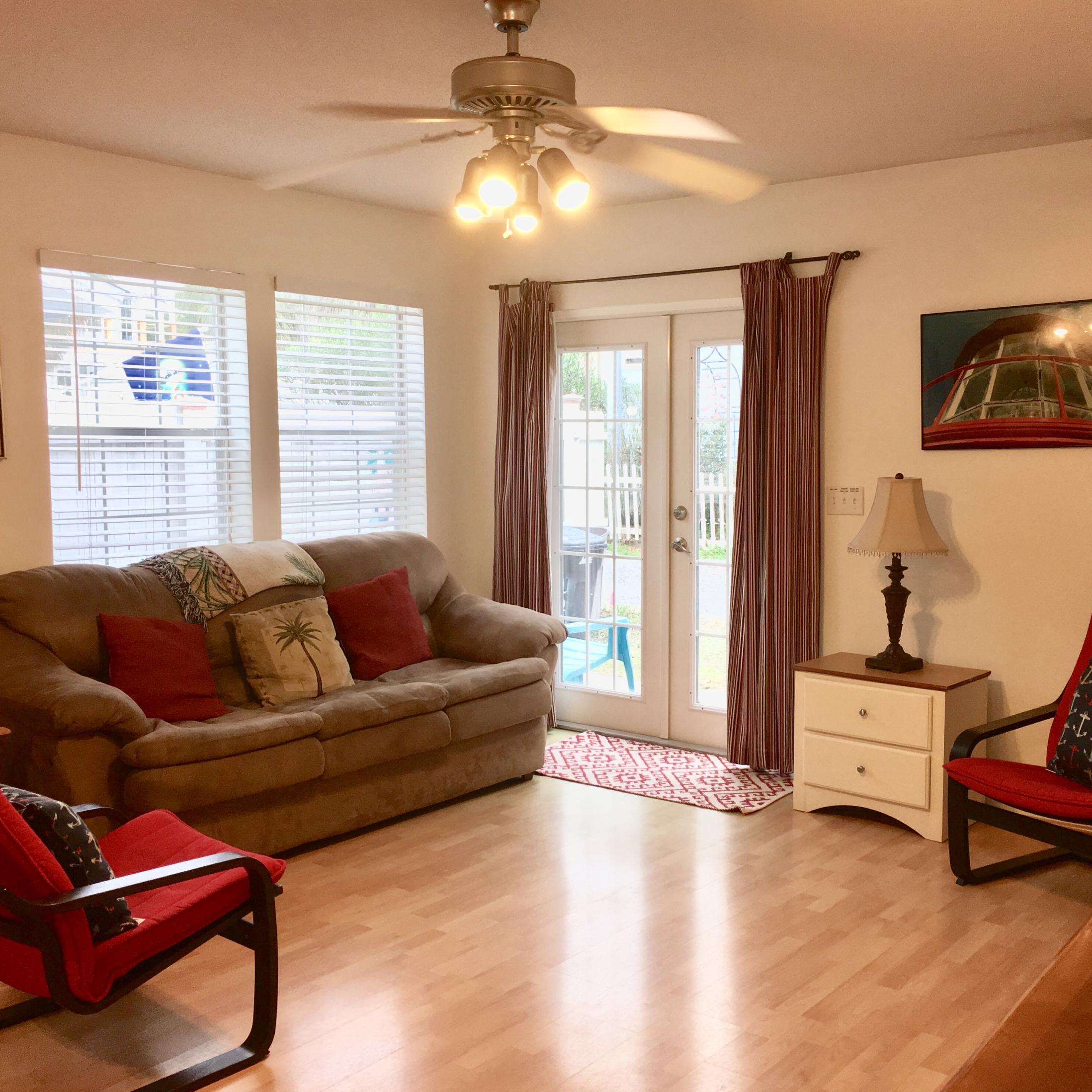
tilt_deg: -3.8
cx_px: 590
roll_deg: -0.2
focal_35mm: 35
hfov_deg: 47.2
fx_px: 1249
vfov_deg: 47.2
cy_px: 549
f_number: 2.2
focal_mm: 4.15
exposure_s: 1/30
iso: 40
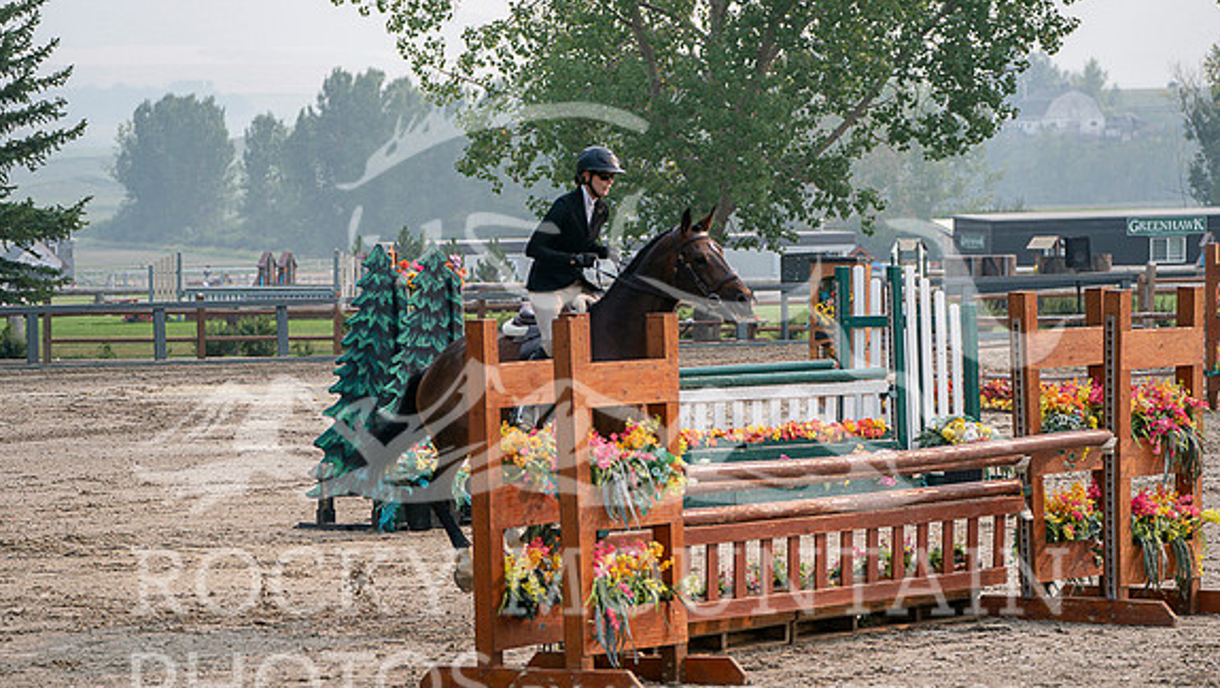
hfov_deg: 12.7
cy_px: 390
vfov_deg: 7.2
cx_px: 609
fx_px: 5469
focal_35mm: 169
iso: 500
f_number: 5.6
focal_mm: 160
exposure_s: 1/1000
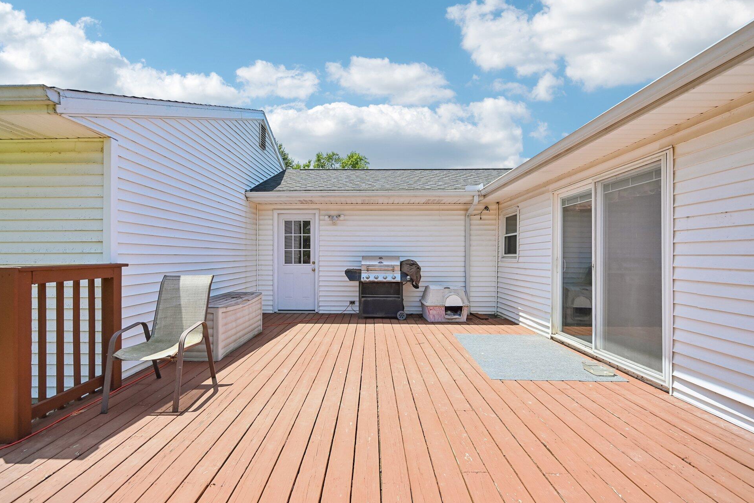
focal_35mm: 15
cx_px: 365
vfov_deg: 77.3
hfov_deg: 100.4
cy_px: 258
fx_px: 314
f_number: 4
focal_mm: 14
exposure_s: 1/2000
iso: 400
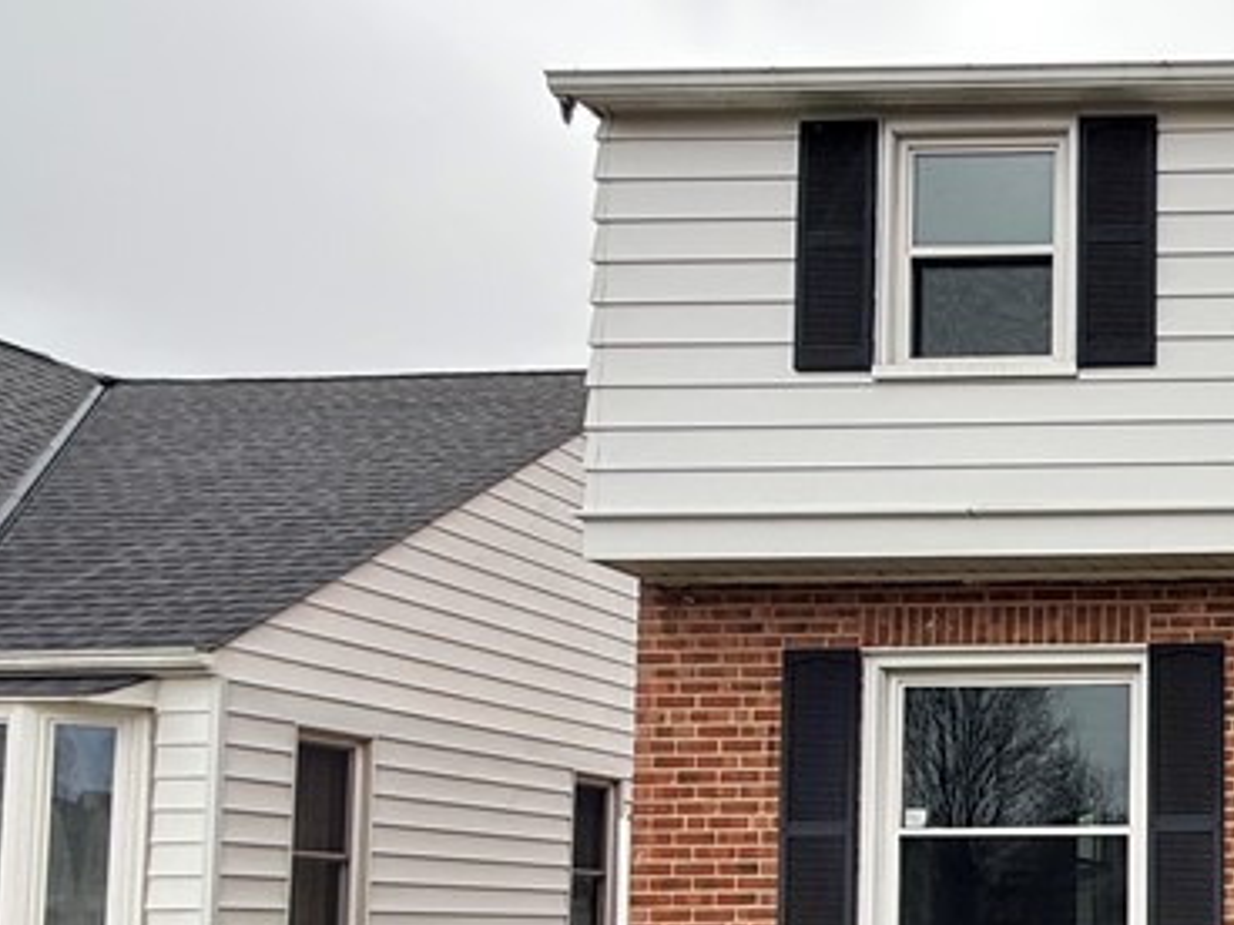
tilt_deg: +4.7
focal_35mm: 39
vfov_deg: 34.6
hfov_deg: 34.7
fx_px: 1390
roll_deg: +0.4
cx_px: 1579
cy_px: 848
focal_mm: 2.22
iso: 50
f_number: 2.2
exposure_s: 1/129
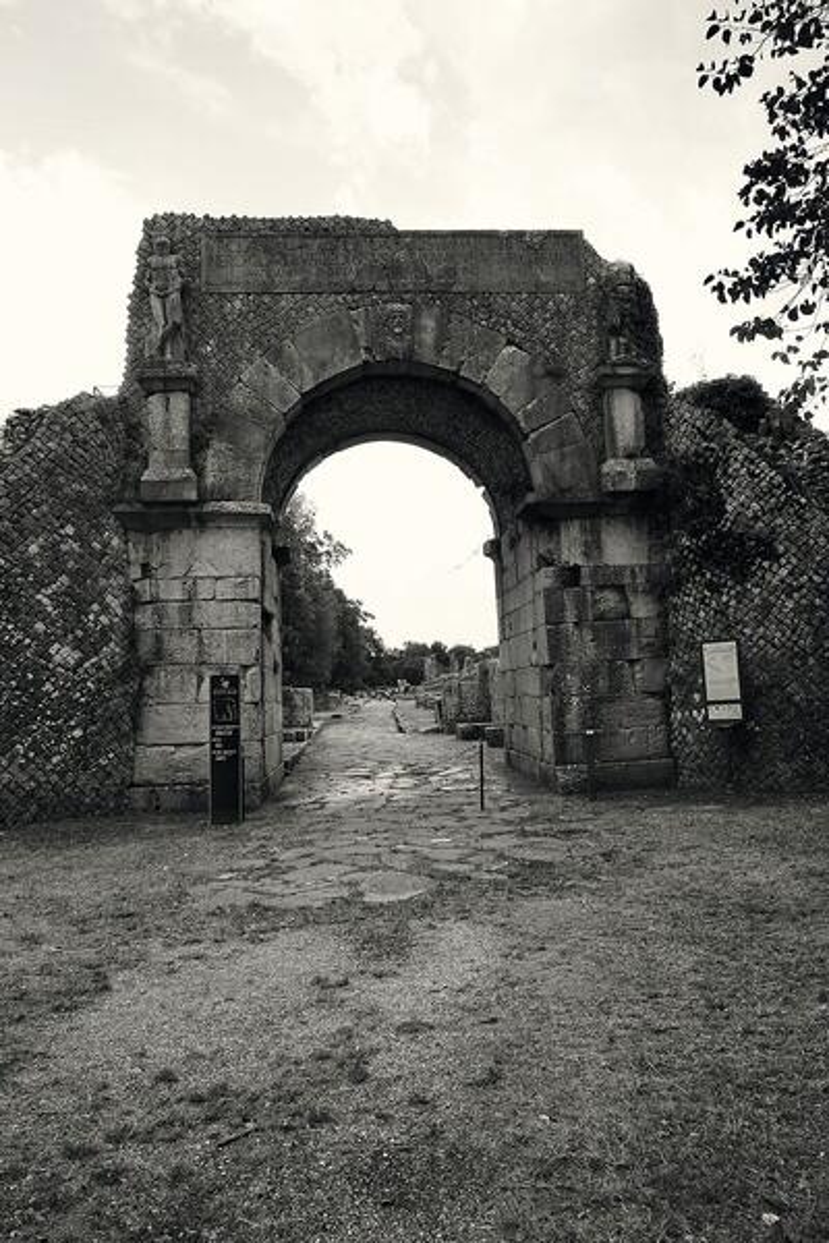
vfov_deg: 73.7
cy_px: 622
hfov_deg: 53.1
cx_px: 414
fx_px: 829
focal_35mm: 24
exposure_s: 1/200
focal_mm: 24
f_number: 8
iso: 400
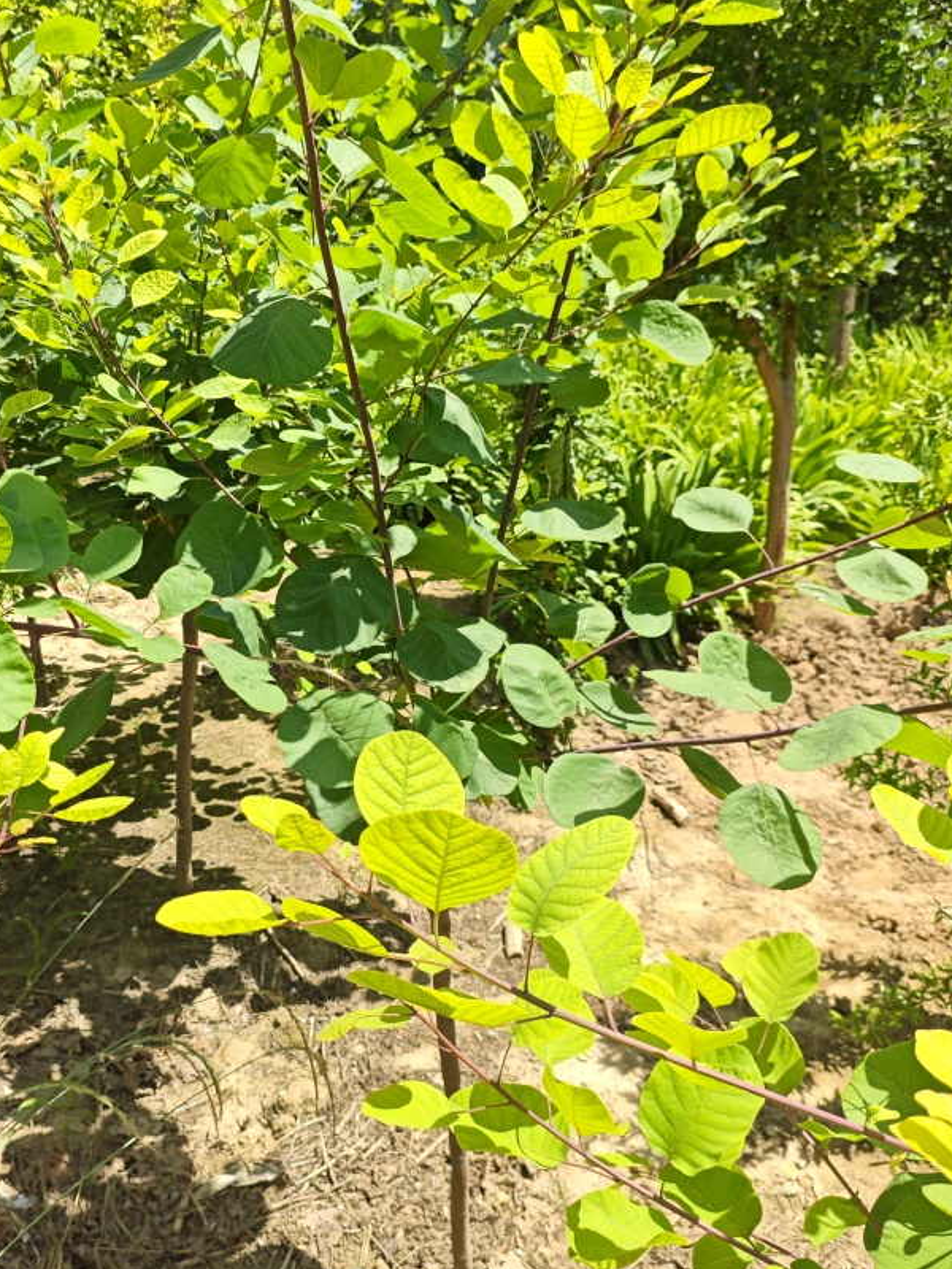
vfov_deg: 56.8
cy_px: 611
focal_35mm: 32
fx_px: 1173
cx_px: 346
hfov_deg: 43.7
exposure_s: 1/1115
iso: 50
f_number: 1.6
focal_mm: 5.84
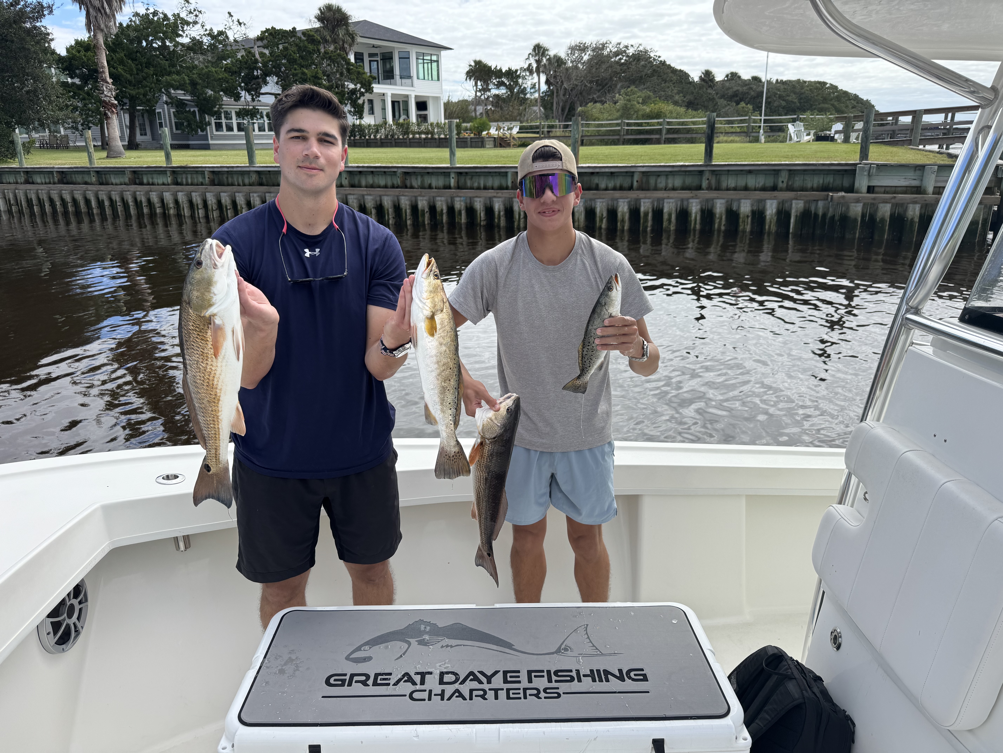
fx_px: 695
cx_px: 502
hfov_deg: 71.6
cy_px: 376
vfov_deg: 56.8
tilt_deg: -18.7
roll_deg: +0.9
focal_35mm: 24
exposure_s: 1/3413
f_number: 1.78
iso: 80
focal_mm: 6.76
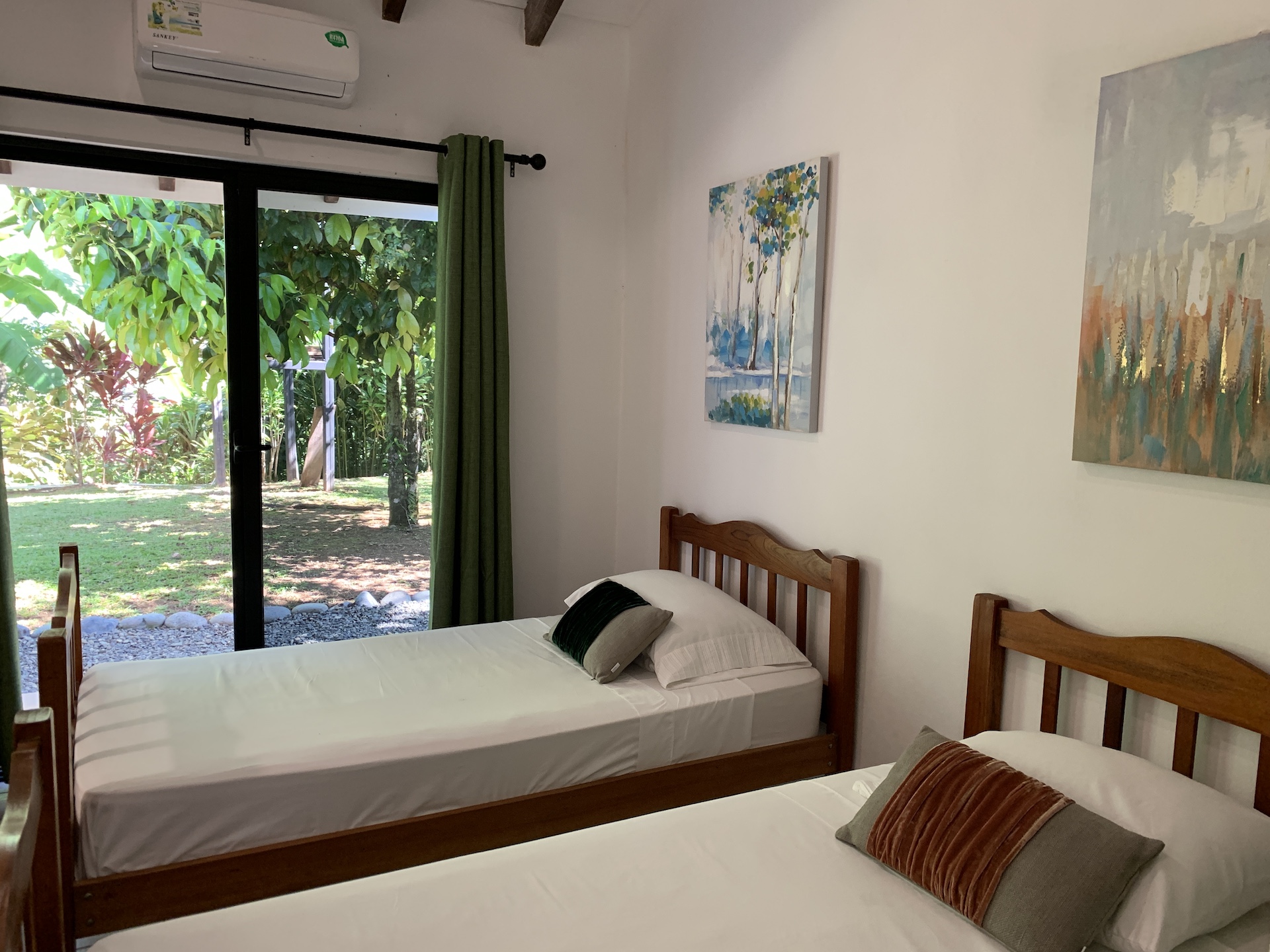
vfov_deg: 53.1
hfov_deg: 67.3
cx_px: 635
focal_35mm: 26
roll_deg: -2.0
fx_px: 954
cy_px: 476
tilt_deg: -4.9
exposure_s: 1/60
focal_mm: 4.25
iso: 125
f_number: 1.8
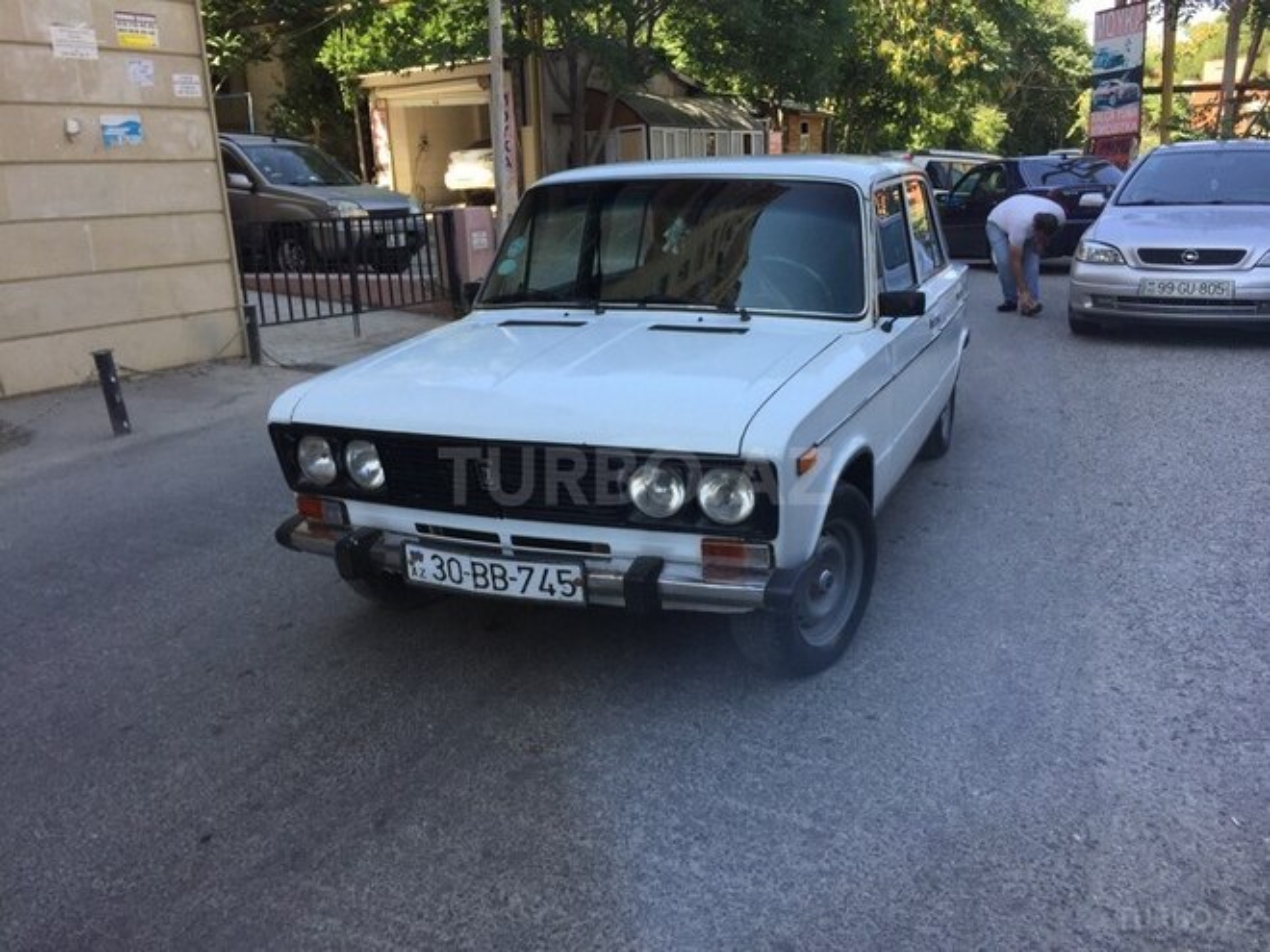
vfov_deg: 48.2
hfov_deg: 61.7
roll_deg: +3.0
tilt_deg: -15.3
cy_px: 476
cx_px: 635
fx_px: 1064
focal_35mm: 29
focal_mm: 4.15
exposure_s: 1/534
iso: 32
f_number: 2.2
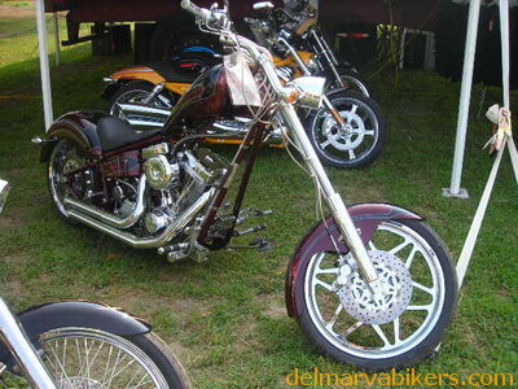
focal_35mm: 38
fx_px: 569
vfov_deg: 37.7
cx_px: 259
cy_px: 194
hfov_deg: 49.0
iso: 50
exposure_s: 1/141
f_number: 3.2
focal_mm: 6.3
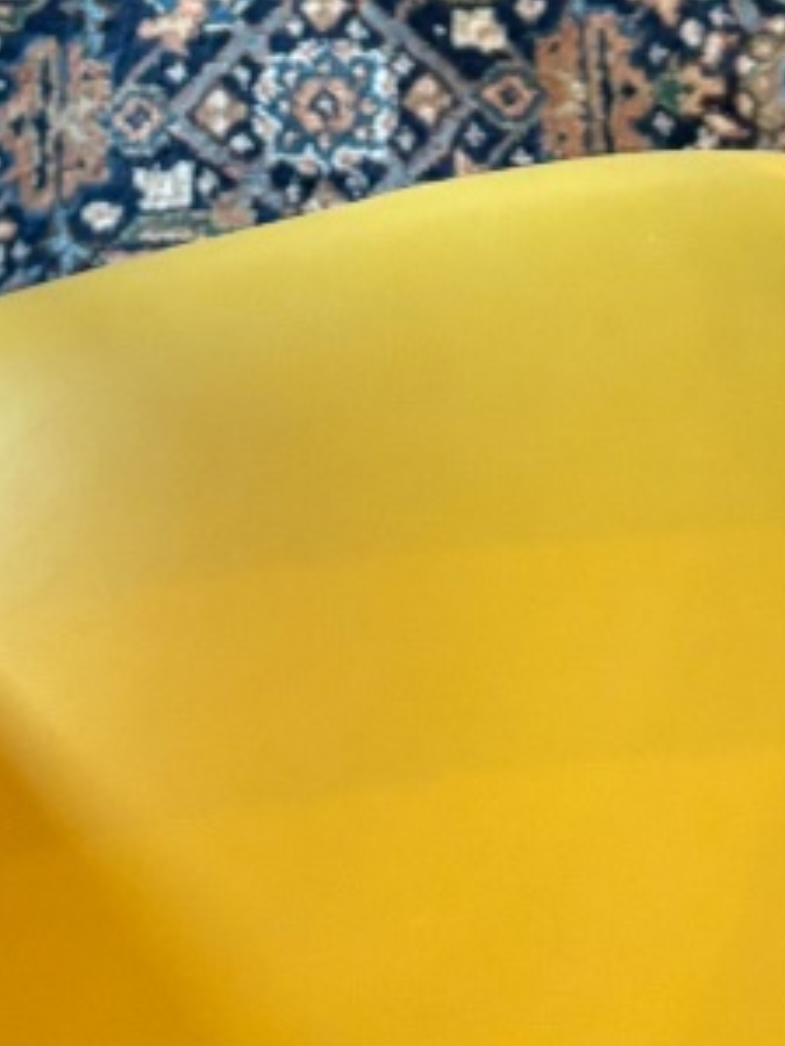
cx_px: 509
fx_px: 3145
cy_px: -837
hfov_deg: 14.2
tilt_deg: -49.5
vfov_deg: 16.0
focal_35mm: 104
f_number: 1.6
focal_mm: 5.96
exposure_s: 1/33
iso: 320
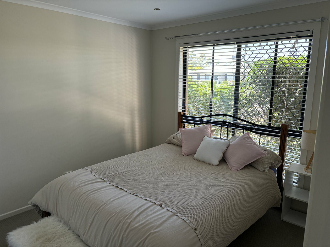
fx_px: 248
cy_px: 124
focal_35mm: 26
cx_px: 165
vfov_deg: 53.1
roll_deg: +0.0
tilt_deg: -10.9
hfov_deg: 67.3
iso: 80
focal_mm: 5.96
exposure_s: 1/121
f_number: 1.6
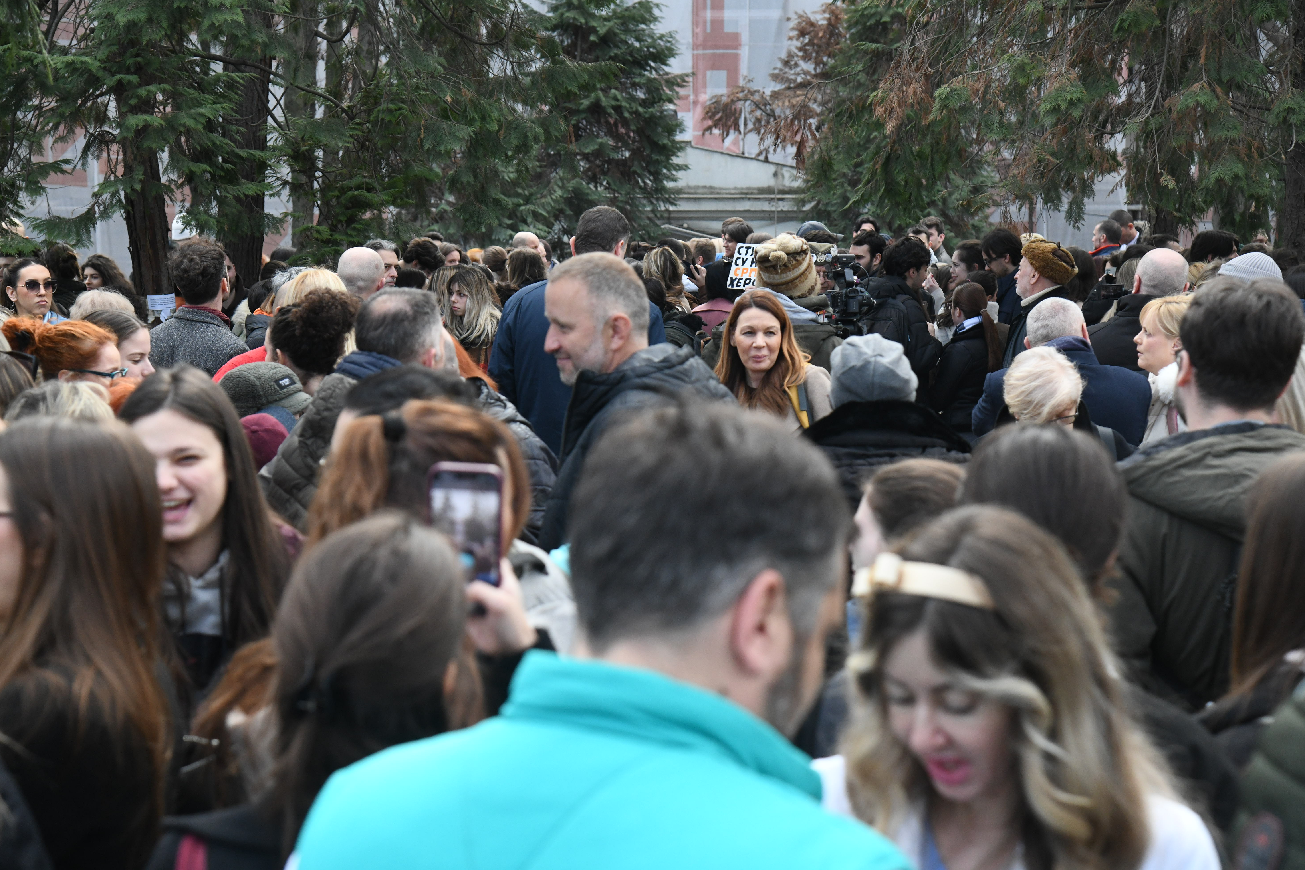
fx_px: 2864
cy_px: 431
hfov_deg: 25.7
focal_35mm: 79
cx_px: 647
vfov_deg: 17.3
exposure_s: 1/640
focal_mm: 75
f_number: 5.6
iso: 2000
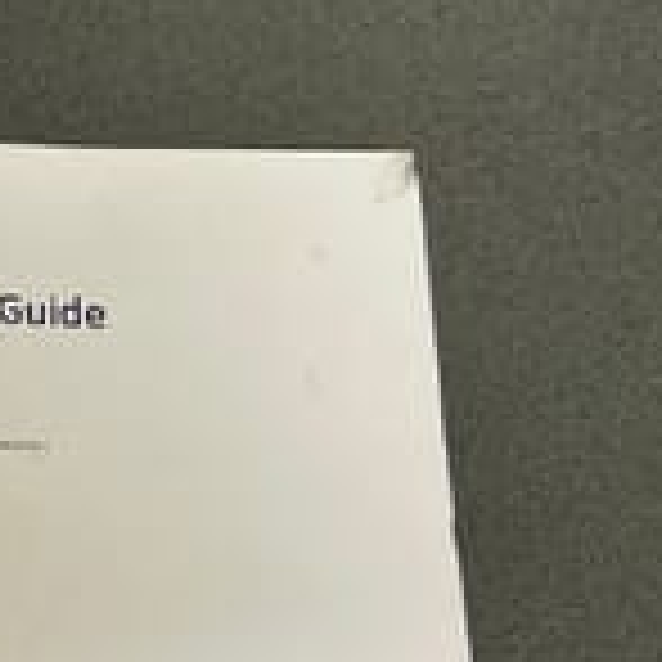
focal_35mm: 84
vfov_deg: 20.6
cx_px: -414
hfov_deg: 17.8
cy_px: 326
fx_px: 1817
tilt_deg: -73.0
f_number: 1.8
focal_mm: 3
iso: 40
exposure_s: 1/50
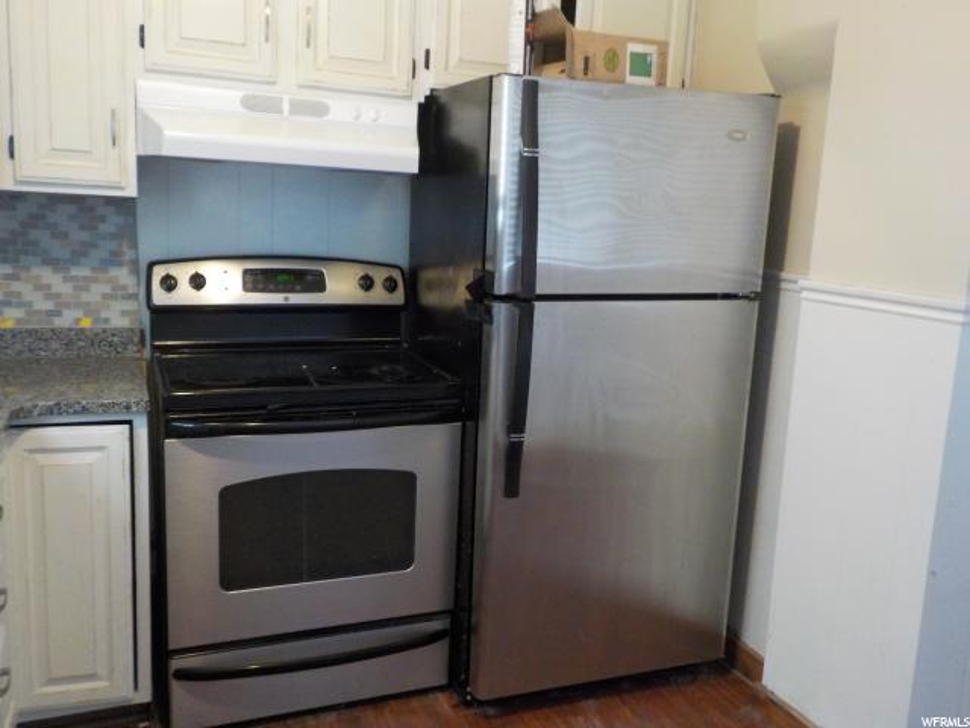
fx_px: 841
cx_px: 485
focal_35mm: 30
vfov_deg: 46.8
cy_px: 364
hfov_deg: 60.0
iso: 400
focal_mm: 4.1
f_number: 3.3
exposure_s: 1/13
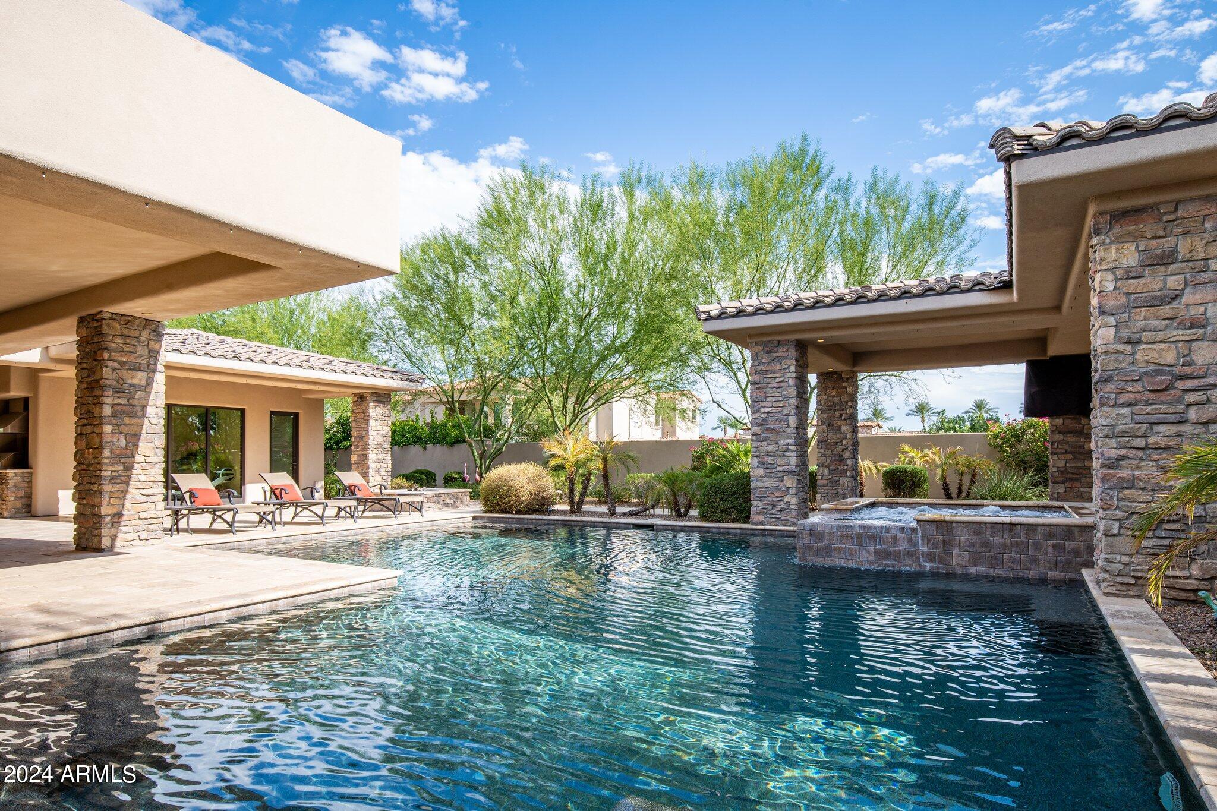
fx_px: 676
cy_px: 406
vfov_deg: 61.9
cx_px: 608
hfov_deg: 84.0
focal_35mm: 20
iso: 200
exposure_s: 1/80
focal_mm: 20
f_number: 11
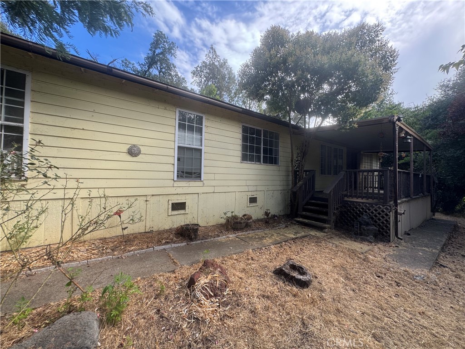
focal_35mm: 14
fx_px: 188
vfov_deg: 85.7
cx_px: 232
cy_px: 174
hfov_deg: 102.1
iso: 40
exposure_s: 1/212
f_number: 2.2
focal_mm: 2.22
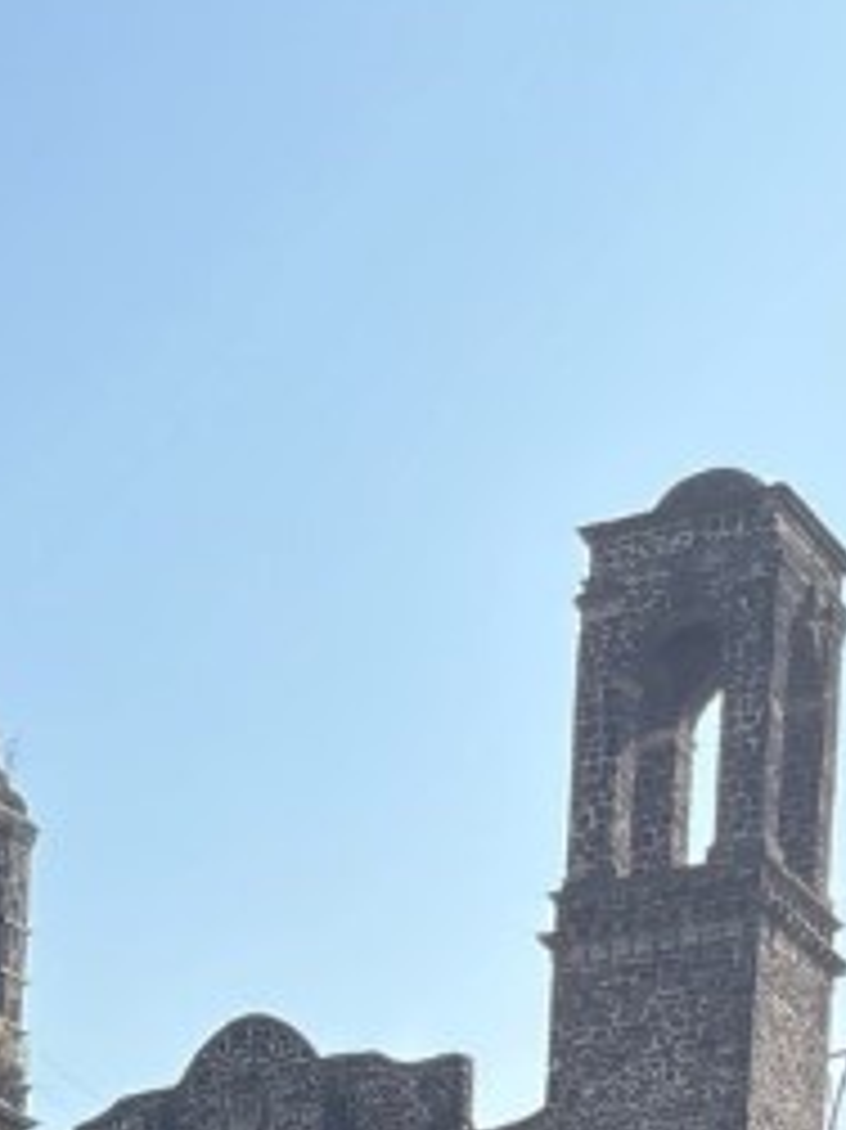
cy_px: 2246
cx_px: -184
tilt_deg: -1.6
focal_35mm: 106
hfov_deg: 13.5
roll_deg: -1.0
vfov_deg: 15.1
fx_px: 3457
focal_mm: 5.1
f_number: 1.6
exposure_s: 1/1992
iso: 50
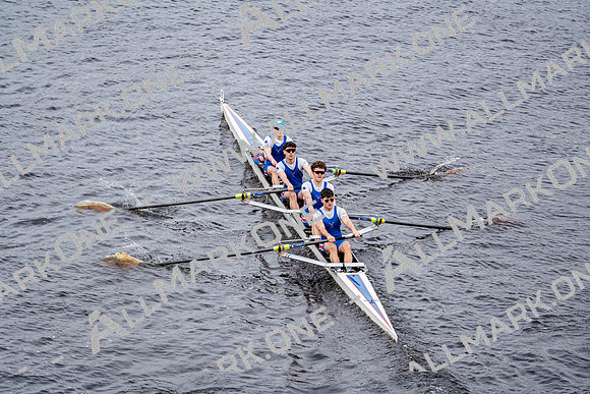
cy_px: 197
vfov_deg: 6.9
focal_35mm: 200
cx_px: 295
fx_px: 3278
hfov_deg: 10.3
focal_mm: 200
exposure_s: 1/2000
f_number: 2.8
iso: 250
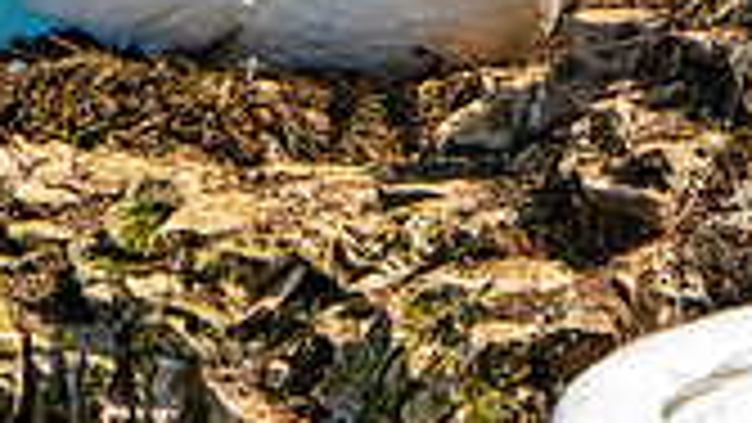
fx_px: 59172
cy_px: 196
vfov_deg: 0.4
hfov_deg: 0.7
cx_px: 1189
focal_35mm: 2967
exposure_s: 1/640
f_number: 10
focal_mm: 815
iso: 640
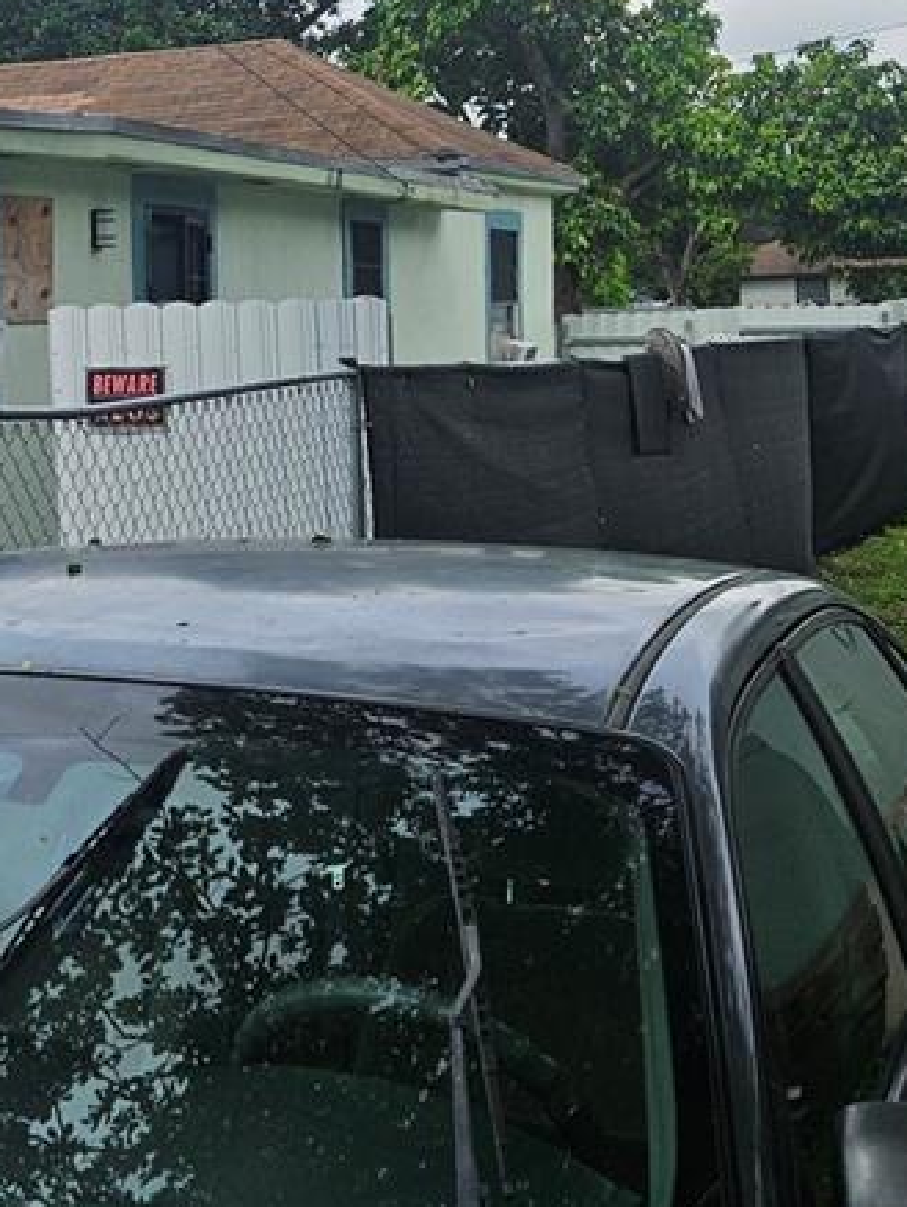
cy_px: 331
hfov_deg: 21.3
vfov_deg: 30.3
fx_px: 2199
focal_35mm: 63
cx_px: -237
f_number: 1.8
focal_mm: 5.4
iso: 25
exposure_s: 1/1904
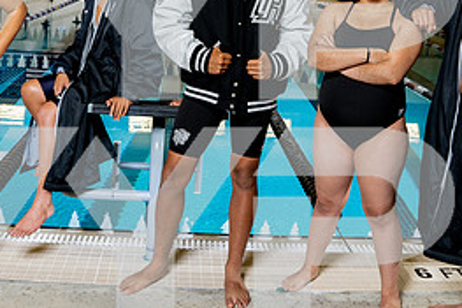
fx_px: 680
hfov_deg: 37.5
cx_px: 225
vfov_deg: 24.4
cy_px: 8
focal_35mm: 53
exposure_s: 1/250
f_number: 5.6
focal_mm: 24
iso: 320
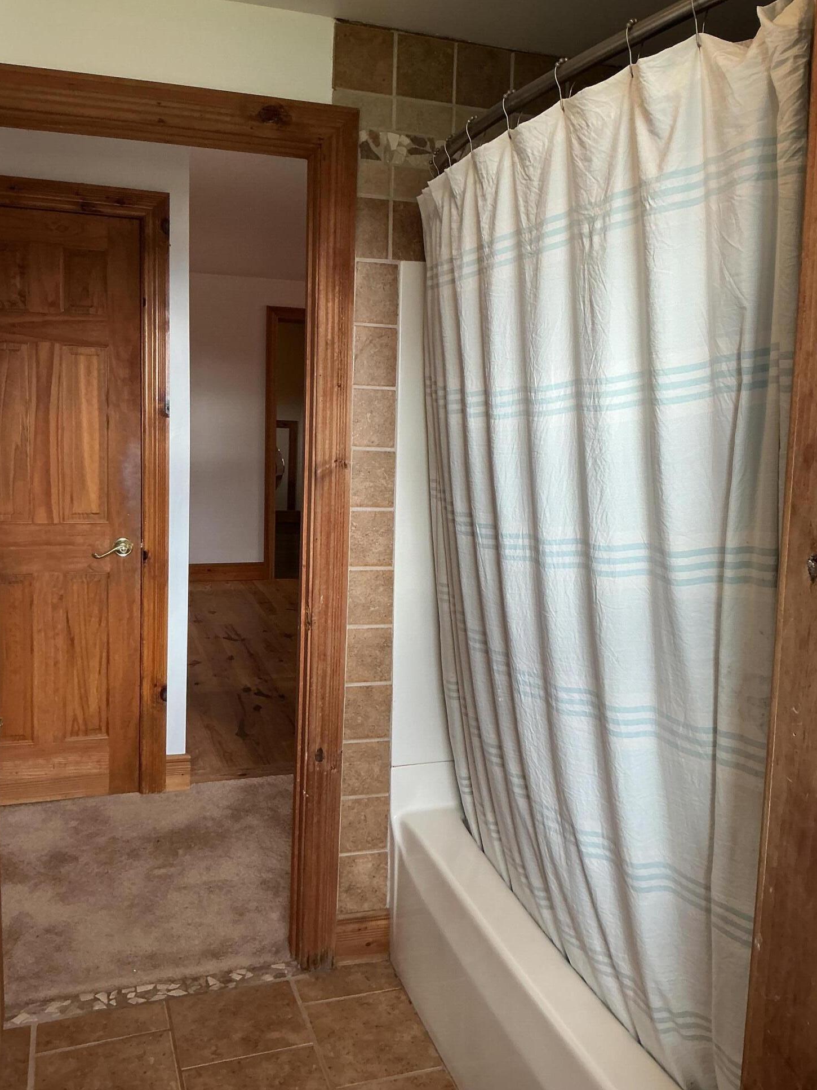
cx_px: 410
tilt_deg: -6.9
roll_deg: -2.0
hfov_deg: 46.8
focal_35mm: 30
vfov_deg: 59.9
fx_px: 944
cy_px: 527
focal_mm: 3
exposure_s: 1/60
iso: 50
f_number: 1.8
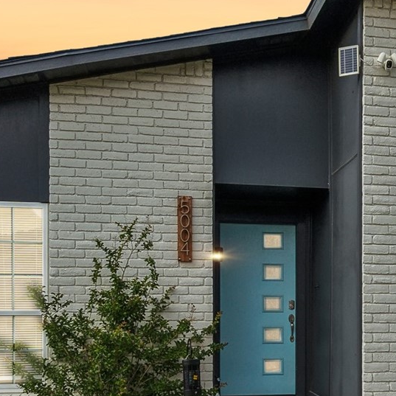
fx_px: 712
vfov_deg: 30.1
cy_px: 336
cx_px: 332
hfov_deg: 30.1
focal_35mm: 55
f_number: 6.3
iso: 200
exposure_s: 1/1000
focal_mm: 16
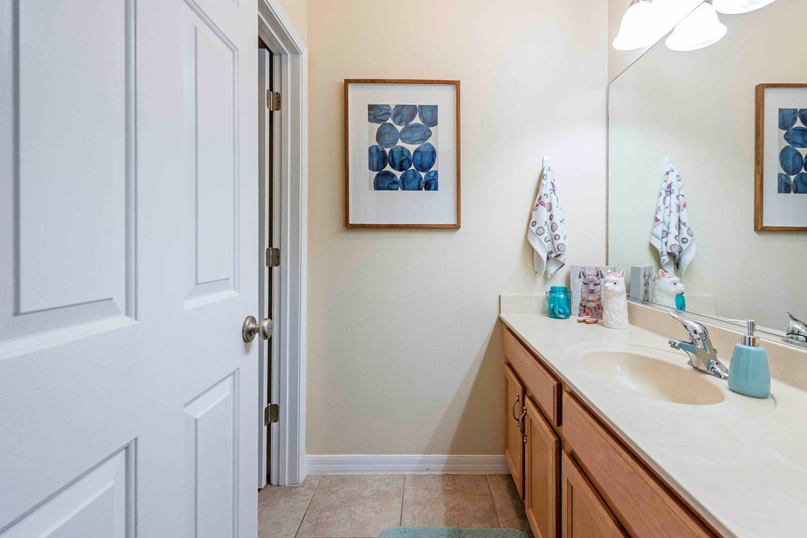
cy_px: 242
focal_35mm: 16
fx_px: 359
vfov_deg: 73.5
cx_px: 436
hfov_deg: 96.5
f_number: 8
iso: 800
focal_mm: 14
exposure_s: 1/40
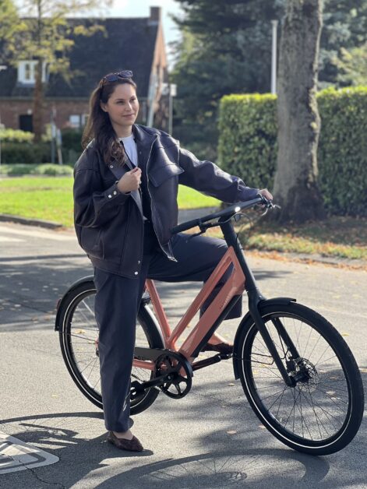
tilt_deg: -3.9
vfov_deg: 25.3
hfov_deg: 19.1
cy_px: 244
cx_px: 184
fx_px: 1088
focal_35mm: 77
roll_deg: -0.5
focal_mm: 9
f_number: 2.8
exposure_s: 1/121
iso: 25
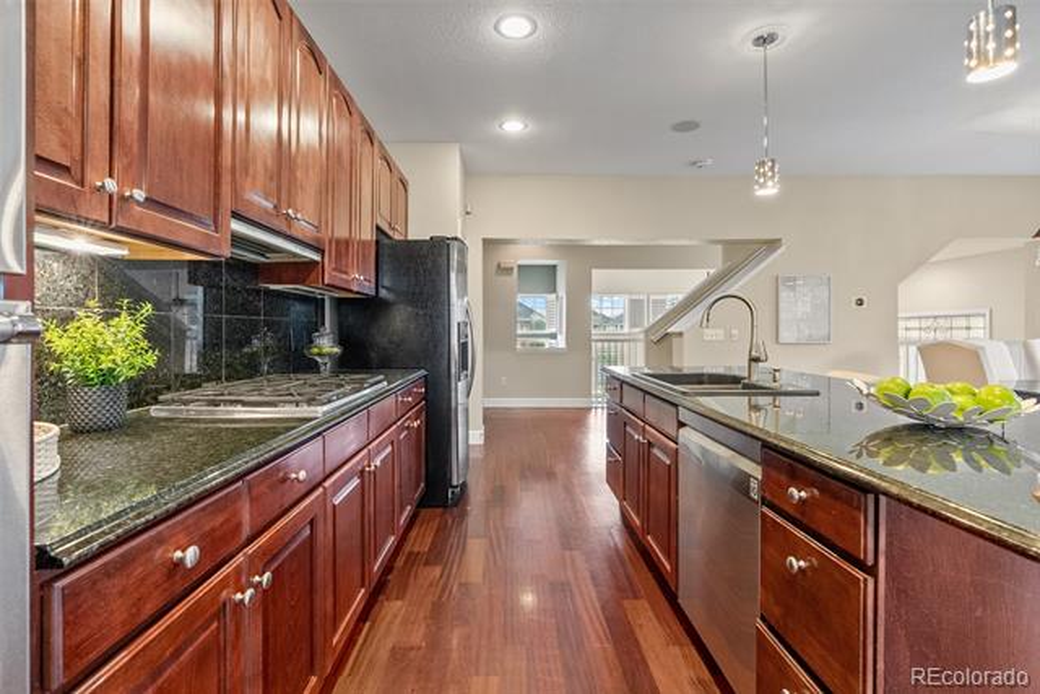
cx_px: 520
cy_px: 347
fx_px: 462
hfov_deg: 96.7
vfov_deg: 73.8
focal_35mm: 16
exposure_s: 1/4
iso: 640
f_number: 7.1
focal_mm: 16
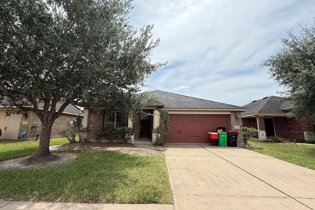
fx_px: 131
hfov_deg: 100.4
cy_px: 106
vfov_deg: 77.3
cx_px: 154
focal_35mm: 15
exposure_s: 1/1534
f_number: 2.2
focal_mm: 2.22
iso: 64
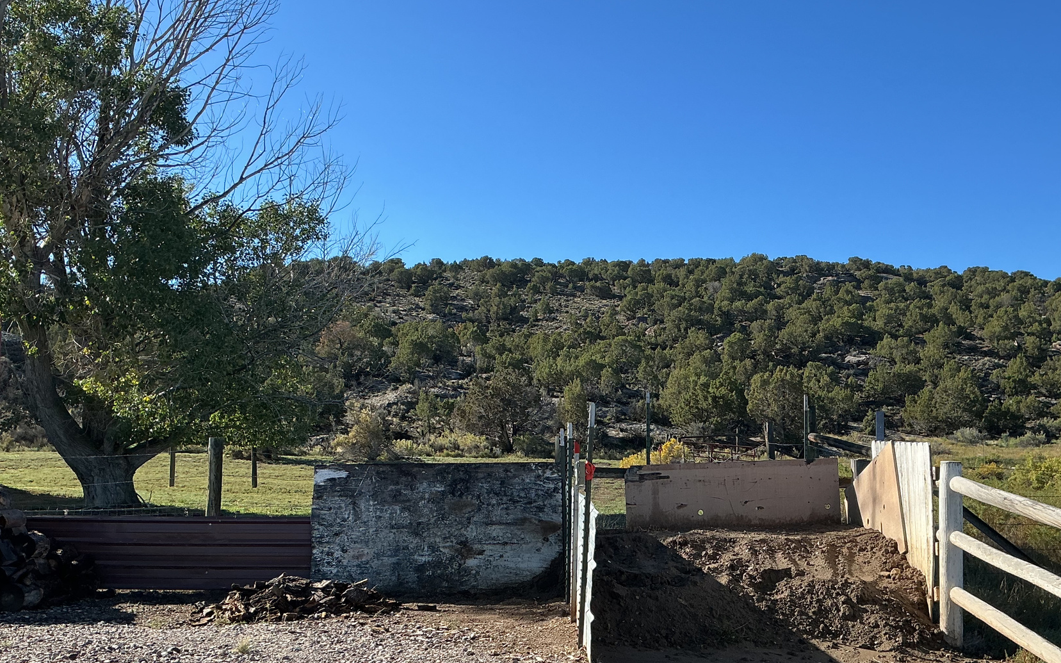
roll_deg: +0.4
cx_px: 600
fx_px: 1099
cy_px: 379
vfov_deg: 33.5
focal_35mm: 38
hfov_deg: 51.4
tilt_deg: +4.6
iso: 25
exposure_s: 1/1195
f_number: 1.8
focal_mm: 3
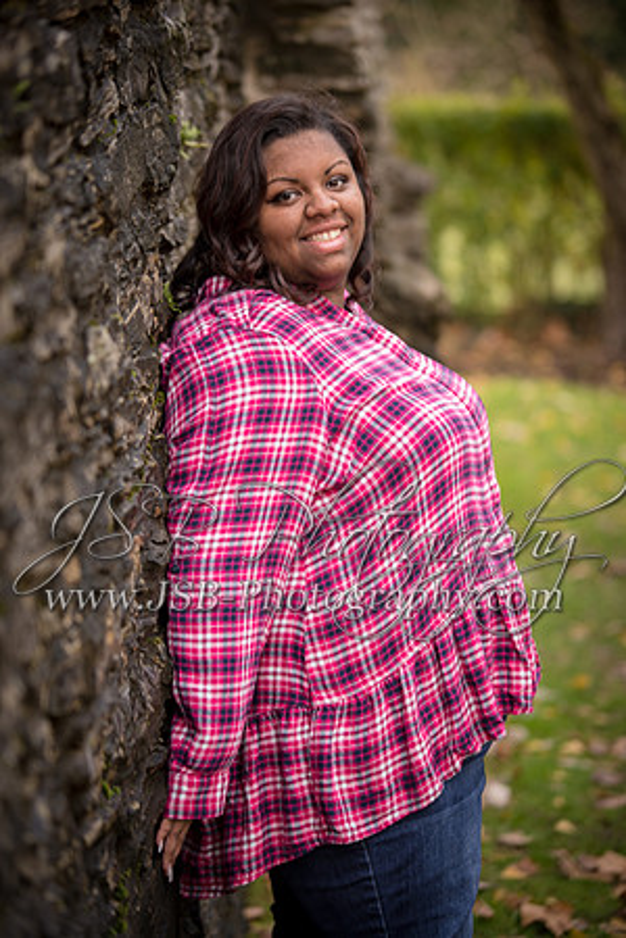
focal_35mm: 102
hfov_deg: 13.4
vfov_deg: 20.0
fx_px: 2660
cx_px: 313
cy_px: 469
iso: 200
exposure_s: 1/50
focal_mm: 102
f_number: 2.8
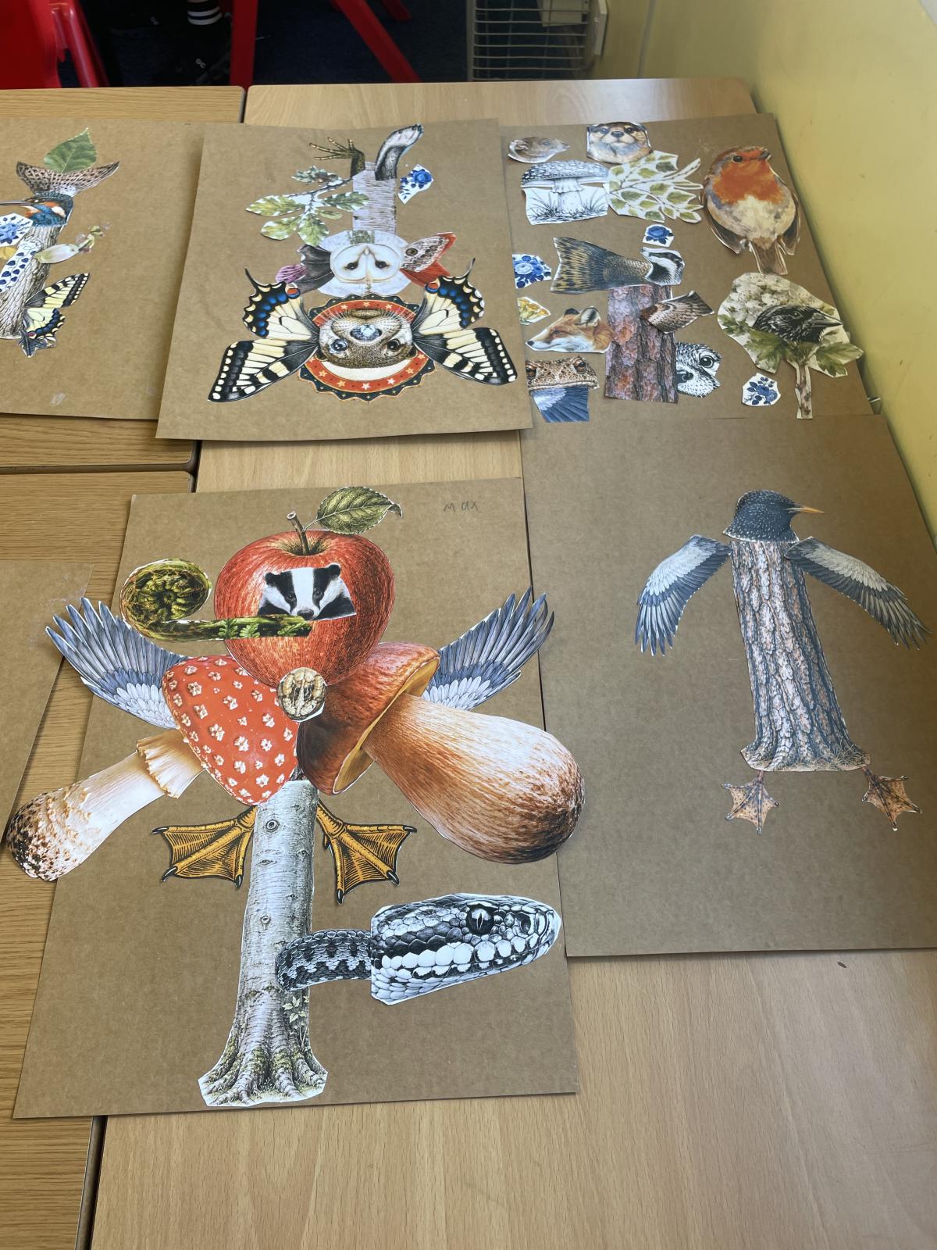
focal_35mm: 26
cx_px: 468
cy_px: 625
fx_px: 938
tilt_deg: -57.7
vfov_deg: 67.3
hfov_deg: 53.1
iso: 32
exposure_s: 1/100
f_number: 1.6
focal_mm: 4.2
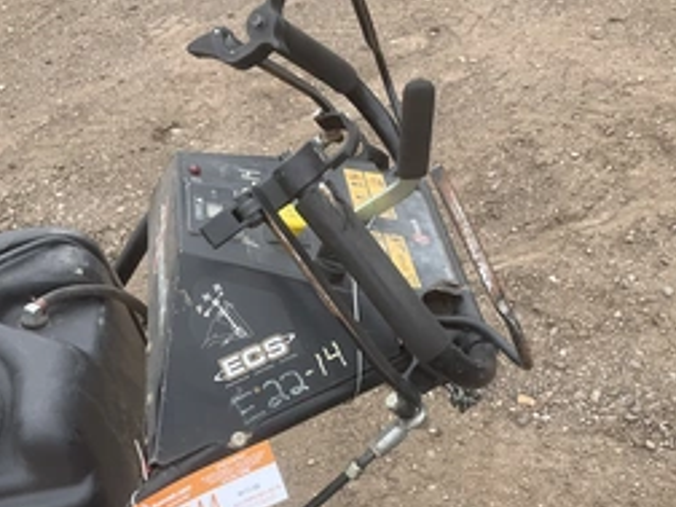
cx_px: 335
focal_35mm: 46
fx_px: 898
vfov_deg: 31.2
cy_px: 354
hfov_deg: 41.2
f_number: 1.8
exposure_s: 1/509
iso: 25
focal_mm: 3
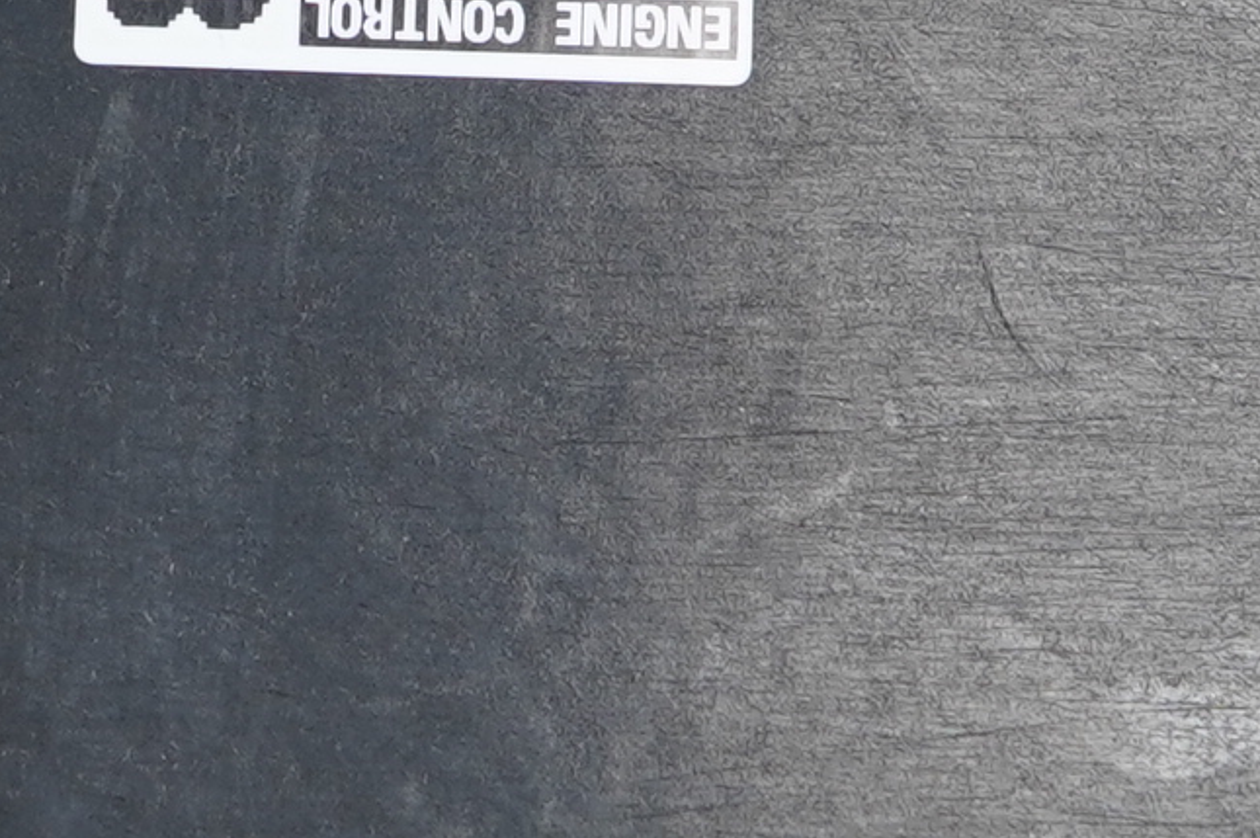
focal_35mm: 224
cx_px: 420
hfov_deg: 9.2
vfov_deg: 6.1
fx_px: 7834
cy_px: 525
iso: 640
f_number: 4
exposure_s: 1/160
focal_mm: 32
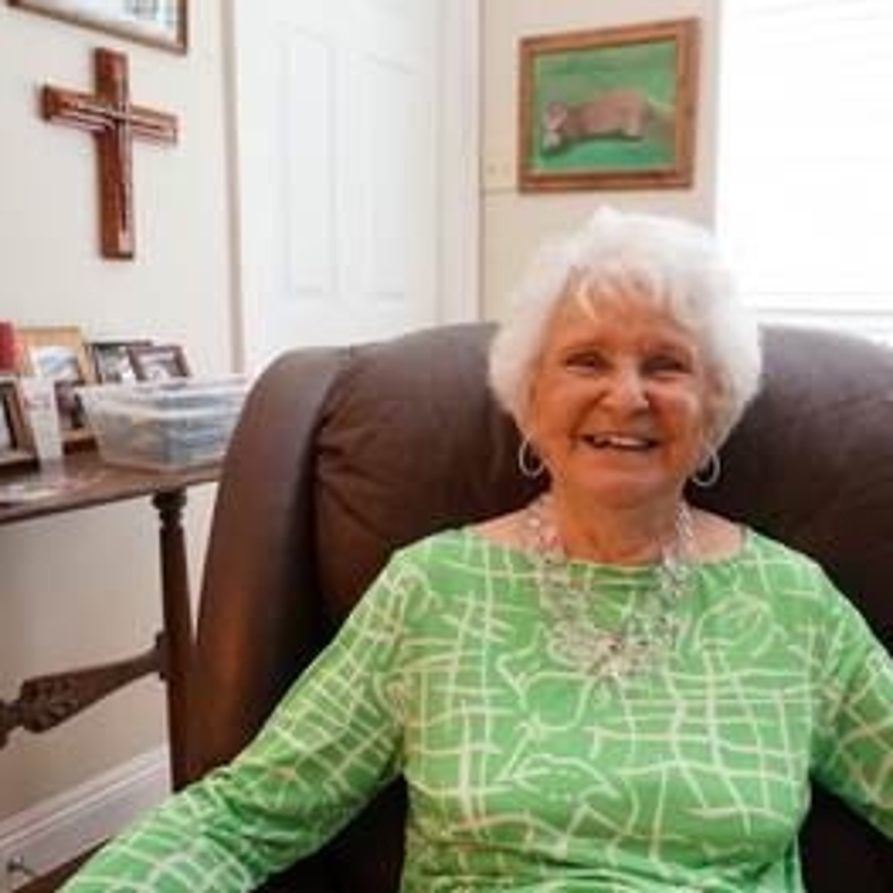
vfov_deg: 52.5
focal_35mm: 31
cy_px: 445
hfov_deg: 52.1
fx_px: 905
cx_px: 540
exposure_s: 1/60
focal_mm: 16
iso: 1600
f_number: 4
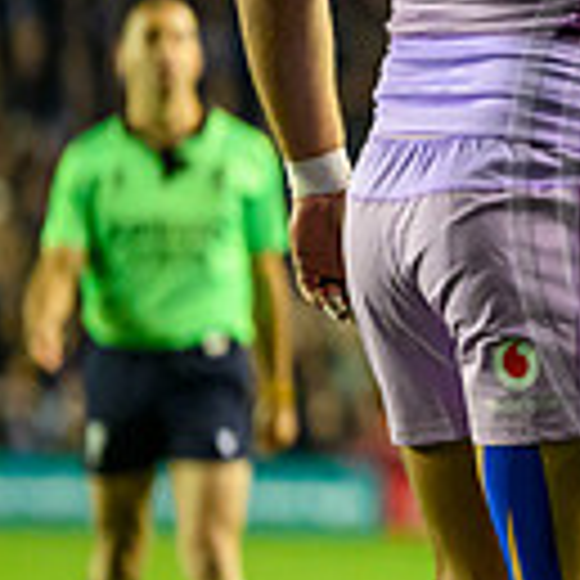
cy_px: 177
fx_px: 15734
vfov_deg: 2.1
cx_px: 1264
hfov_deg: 2.1
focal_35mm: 830
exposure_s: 1/1000
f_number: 2.8
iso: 5000
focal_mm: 185
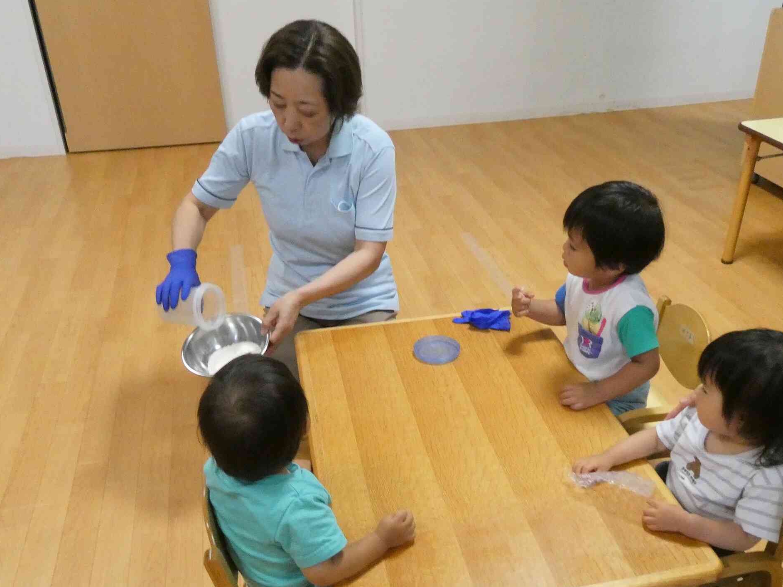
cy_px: 349
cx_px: 410
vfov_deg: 42.8
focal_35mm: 33
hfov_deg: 55.3
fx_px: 746
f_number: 3.3
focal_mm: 4.3
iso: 1000
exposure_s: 1/60
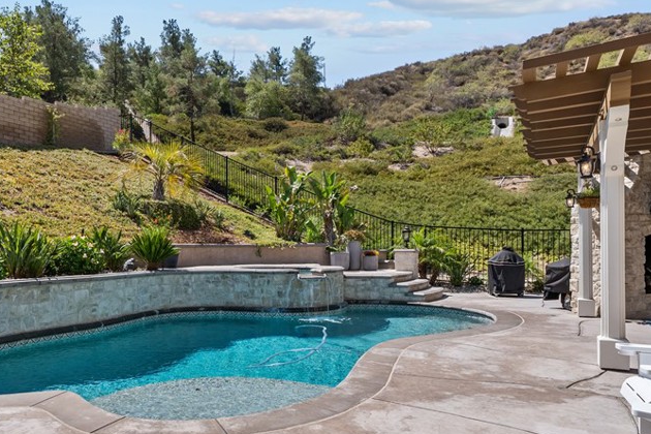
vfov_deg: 49.3
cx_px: 217
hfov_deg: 67.5
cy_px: 254
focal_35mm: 26
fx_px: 470
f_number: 9
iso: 250
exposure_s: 1/250
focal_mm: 16
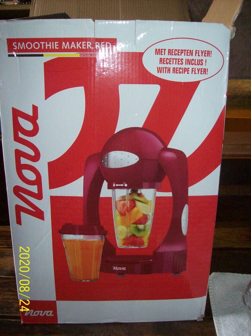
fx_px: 348
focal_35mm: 36
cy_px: 168
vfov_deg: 51.4
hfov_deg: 39.6
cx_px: 126
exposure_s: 1/128
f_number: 2.7
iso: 400
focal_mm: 6
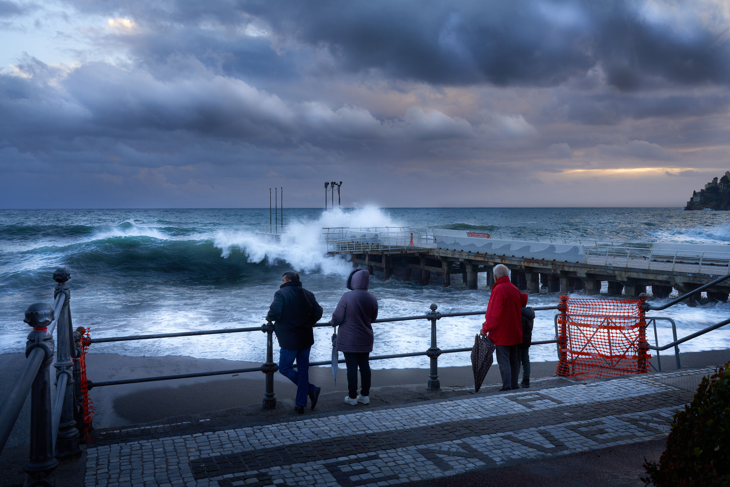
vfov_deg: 37.9
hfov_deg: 54.4
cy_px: 244
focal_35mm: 35
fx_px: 710
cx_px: 365
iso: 100
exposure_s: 1/30
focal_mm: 35
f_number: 10
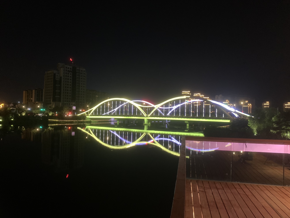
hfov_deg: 67.3
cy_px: 109
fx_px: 218
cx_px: 145
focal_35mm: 26
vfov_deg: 53.1
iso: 800
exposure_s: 1/26
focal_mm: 4.25
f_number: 1.8
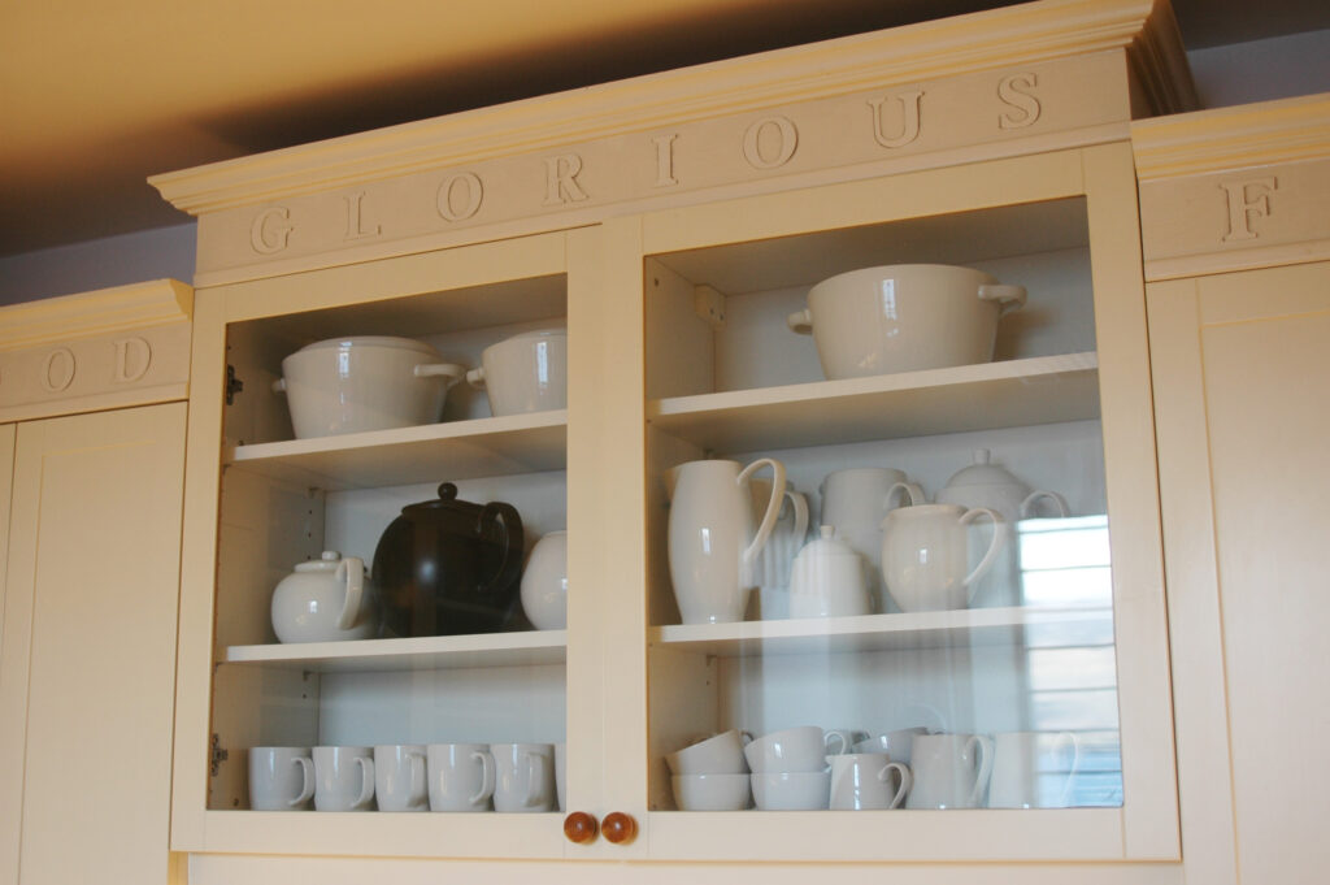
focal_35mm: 42
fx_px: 1550
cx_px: 665
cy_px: 442
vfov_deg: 31.8
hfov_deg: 46.4
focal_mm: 28
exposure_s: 1/20
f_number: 3.5
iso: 200
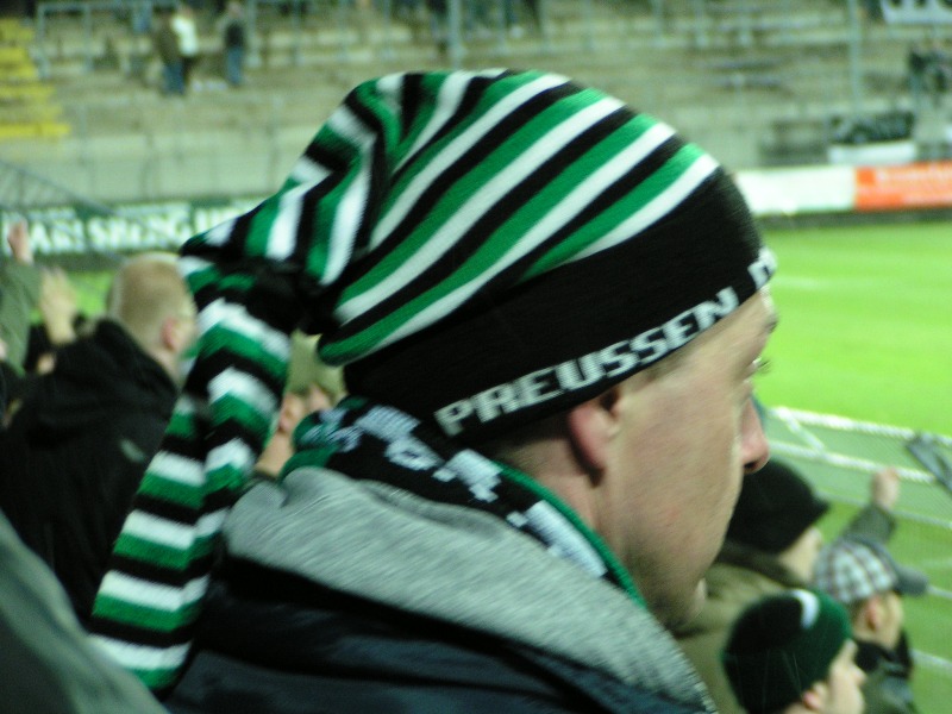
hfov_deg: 13.2
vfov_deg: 9.9
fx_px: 4125
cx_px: 476
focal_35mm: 150
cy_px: 357
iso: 200
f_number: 3.5
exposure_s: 1/15
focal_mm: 22.9
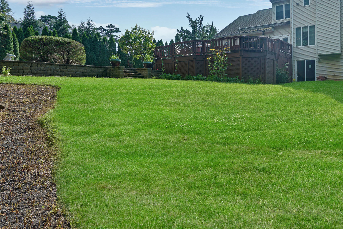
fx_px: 238
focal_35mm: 25
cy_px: 89
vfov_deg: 50.8
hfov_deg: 67.6
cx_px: 251
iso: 200
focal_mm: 16
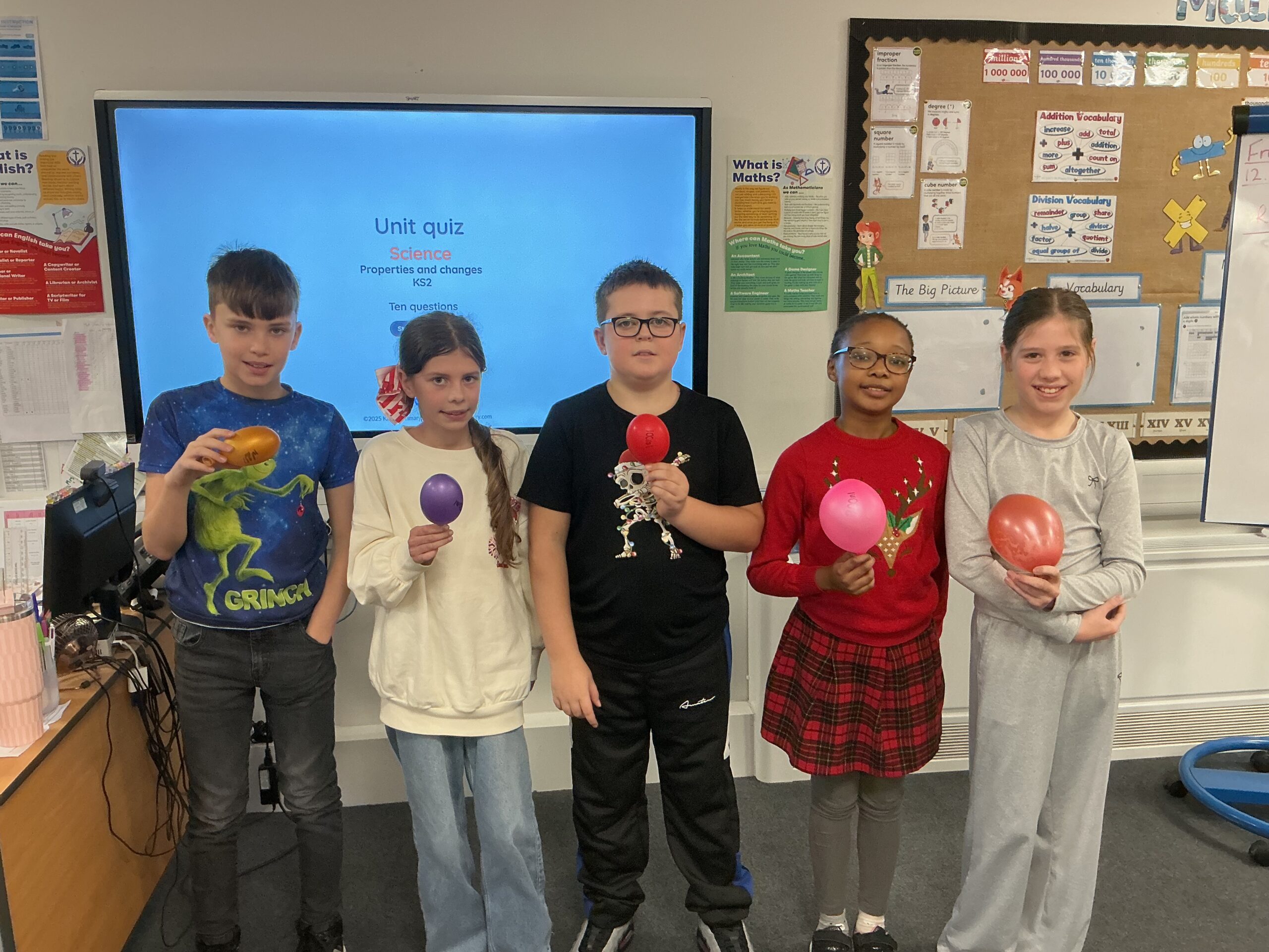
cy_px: 476
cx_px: 634
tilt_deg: -11.4
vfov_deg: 48.2
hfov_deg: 61.7
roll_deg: +0.8
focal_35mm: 29
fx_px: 1063
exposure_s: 1/60
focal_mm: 3
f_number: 1.8
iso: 100
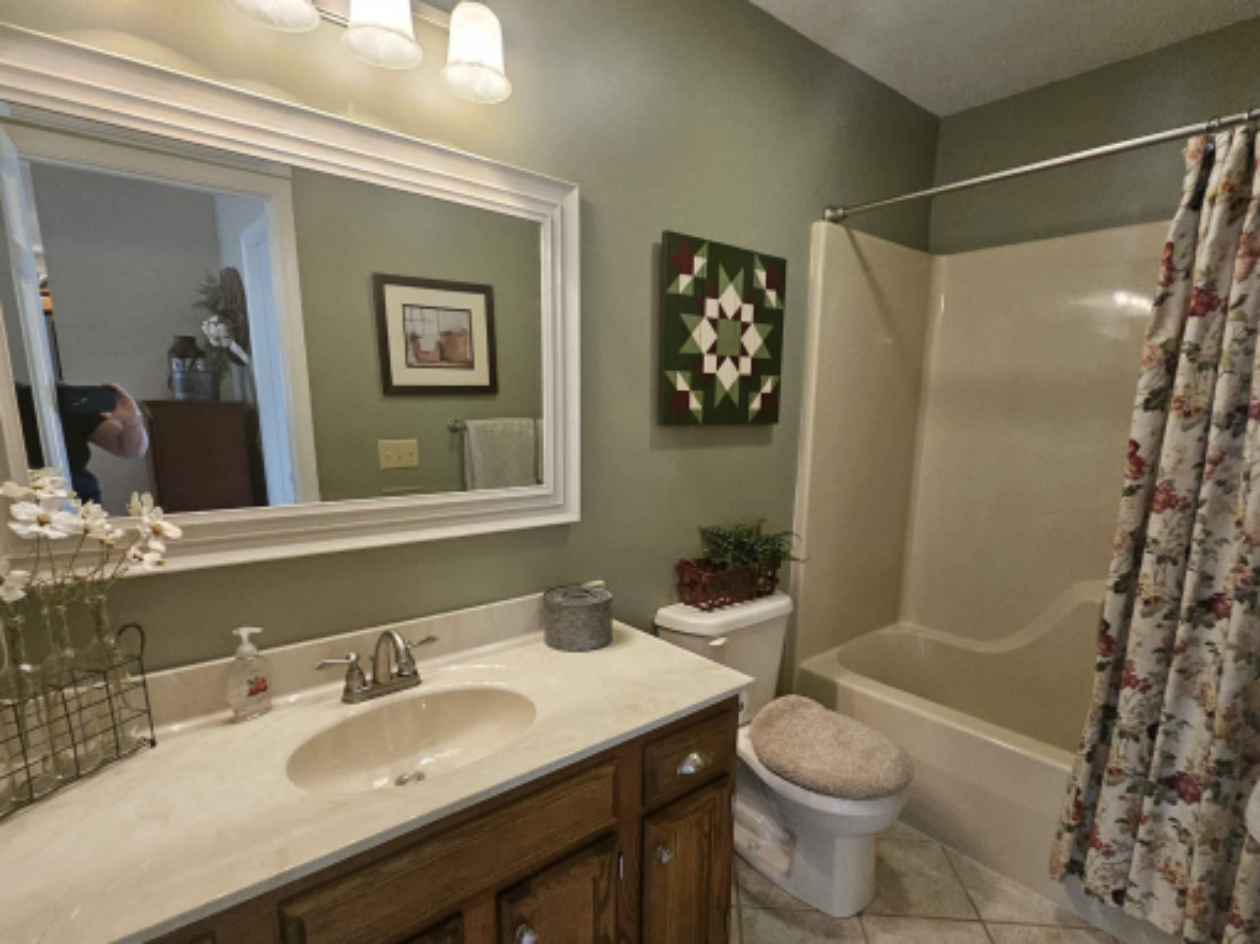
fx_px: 618
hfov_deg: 91.0
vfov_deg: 74.3
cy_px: 536
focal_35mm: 17
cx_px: 661
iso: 320
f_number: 2.2
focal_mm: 1.74
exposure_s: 1/60
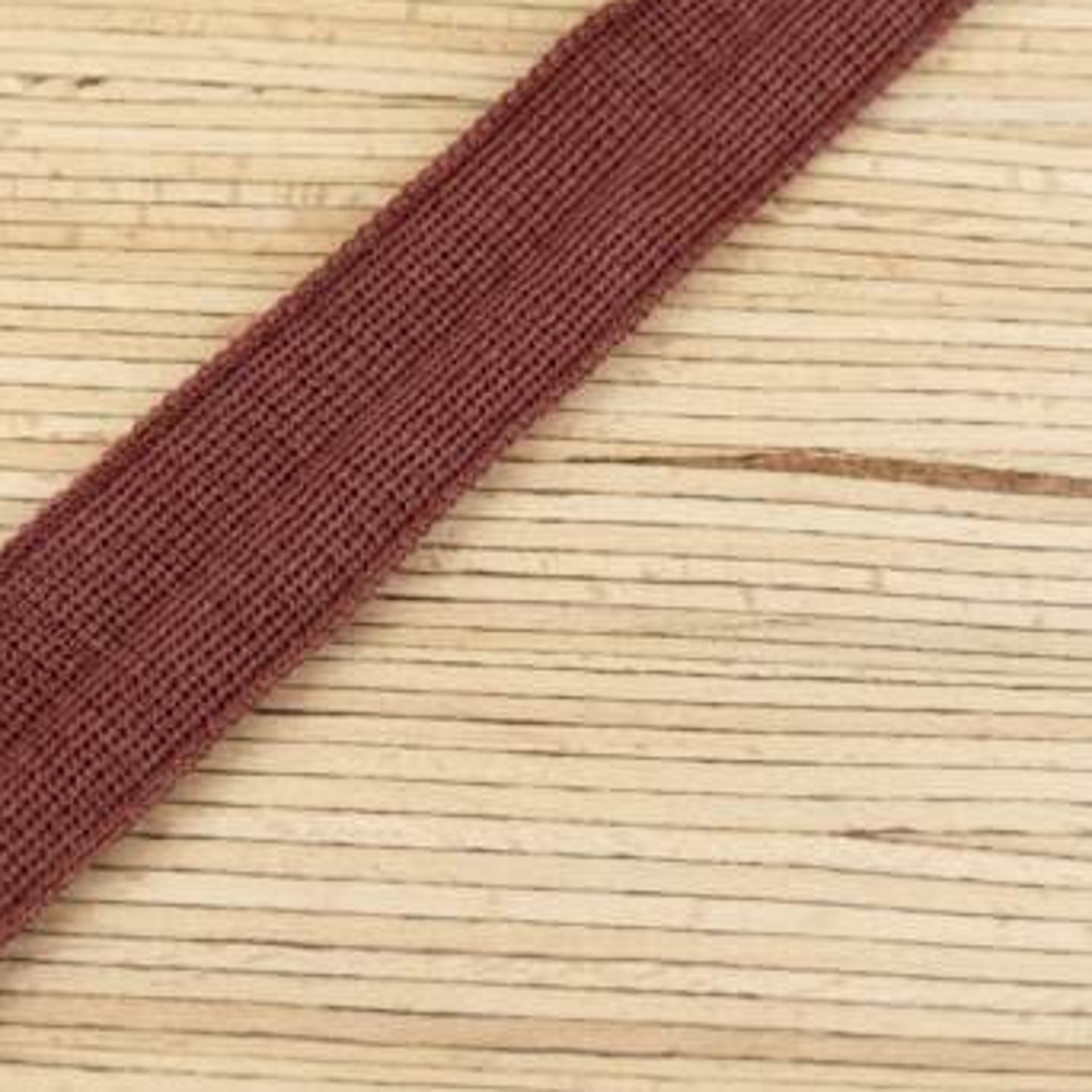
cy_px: 541
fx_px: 2356
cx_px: 316
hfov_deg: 25.9
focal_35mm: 66
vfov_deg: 26.1
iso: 250
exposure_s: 1/80
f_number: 3.4
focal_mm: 18.77
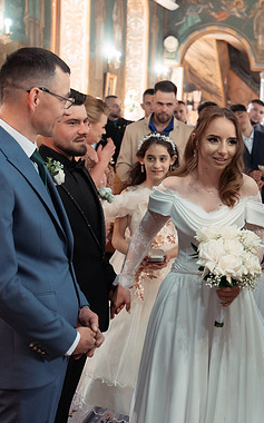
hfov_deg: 22.5
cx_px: 205
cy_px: 195
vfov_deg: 35.7
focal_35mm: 57
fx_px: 657
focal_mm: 30
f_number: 2.8
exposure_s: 1/200
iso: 1250
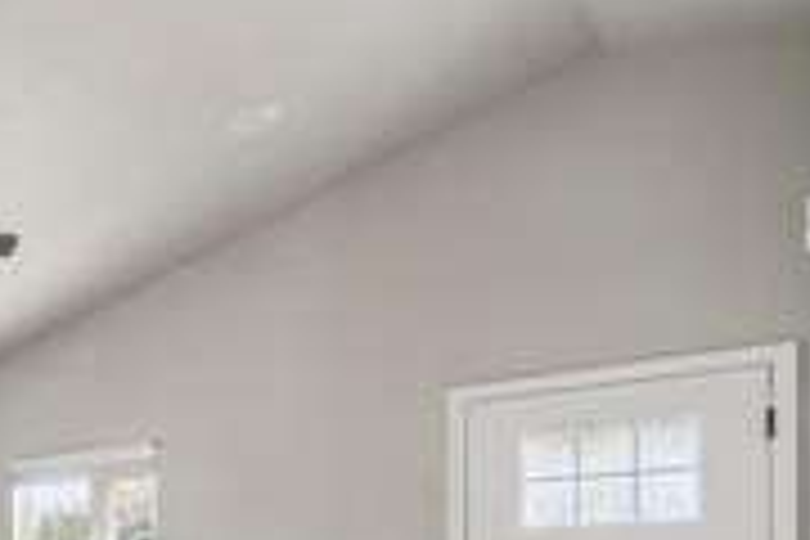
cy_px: 596
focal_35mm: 40
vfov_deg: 29.9
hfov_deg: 34.8
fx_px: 900
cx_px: -230
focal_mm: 10
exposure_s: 1/3.33
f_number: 8
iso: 200
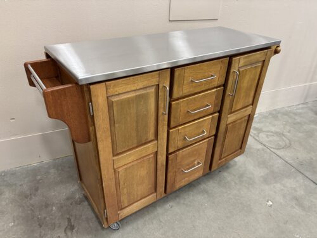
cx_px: 158
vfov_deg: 53.1
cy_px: 119
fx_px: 238
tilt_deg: -30.9
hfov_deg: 67.3
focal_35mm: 26
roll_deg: -1.7
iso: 500
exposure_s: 1/60
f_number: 1.6
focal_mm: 5.96
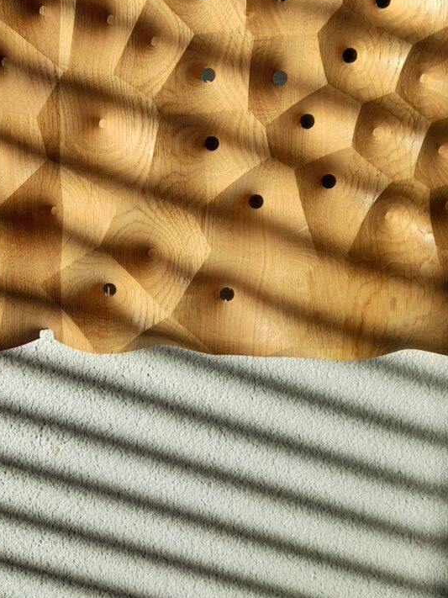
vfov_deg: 50.2
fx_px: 621
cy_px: 189
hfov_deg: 39.1
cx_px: 140
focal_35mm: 36
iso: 20
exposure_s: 1/252
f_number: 2
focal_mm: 4.6
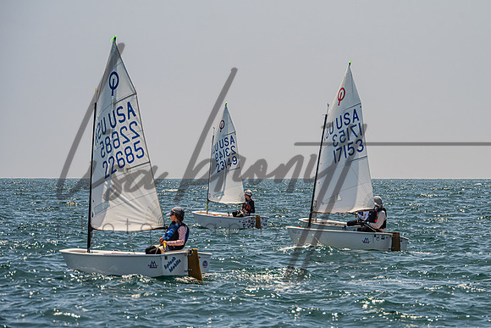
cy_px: 148
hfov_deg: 9.7
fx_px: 2902
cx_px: 306
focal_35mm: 213
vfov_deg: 6.5
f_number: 7.6
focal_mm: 155
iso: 250
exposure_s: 1/1250
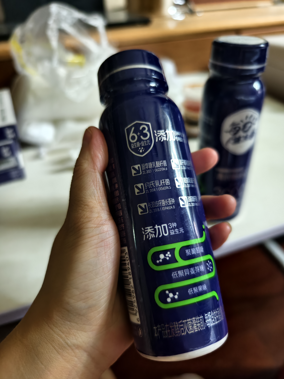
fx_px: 263
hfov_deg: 56.8
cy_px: 192
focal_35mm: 24
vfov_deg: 71.6
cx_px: 145
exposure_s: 1/100
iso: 1277
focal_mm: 8.67
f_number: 1.75
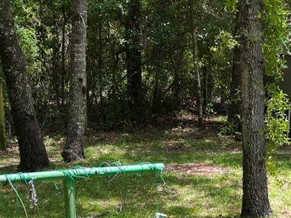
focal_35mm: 99
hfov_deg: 17.8
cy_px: 113
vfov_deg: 14.9
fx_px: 832
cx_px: 436
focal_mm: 6.72
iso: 100
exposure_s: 1/1000
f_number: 1.7
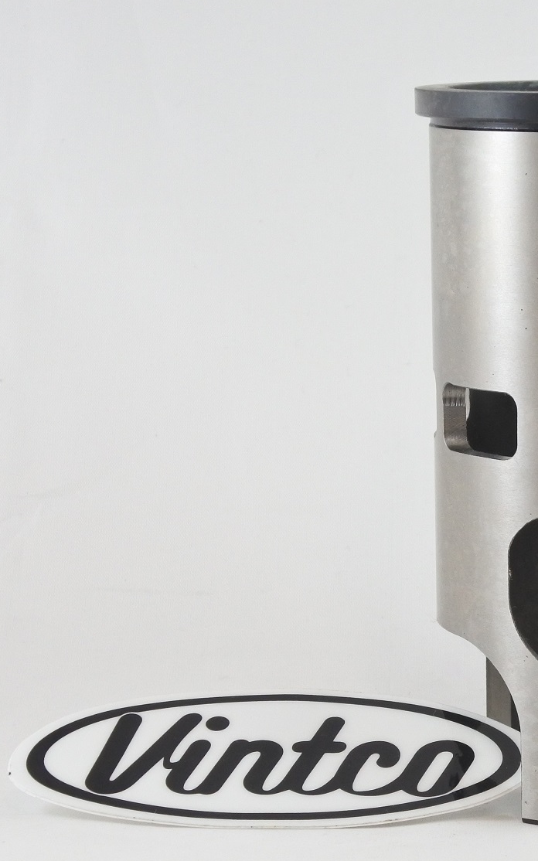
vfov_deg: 22.3
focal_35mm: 93
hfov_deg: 13.8
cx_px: 547
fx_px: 2182
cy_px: 448
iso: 640
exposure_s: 1/125
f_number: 4.8
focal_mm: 21
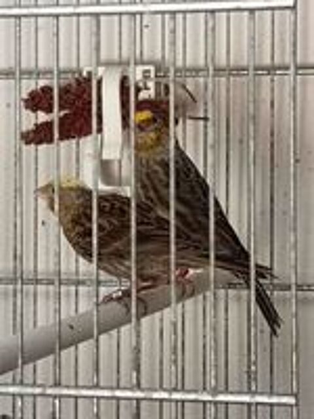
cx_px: 157
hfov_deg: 12.5
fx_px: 1439
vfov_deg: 16.6
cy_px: 210
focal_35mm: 119
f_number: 1.75
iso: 417
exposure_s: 1/50
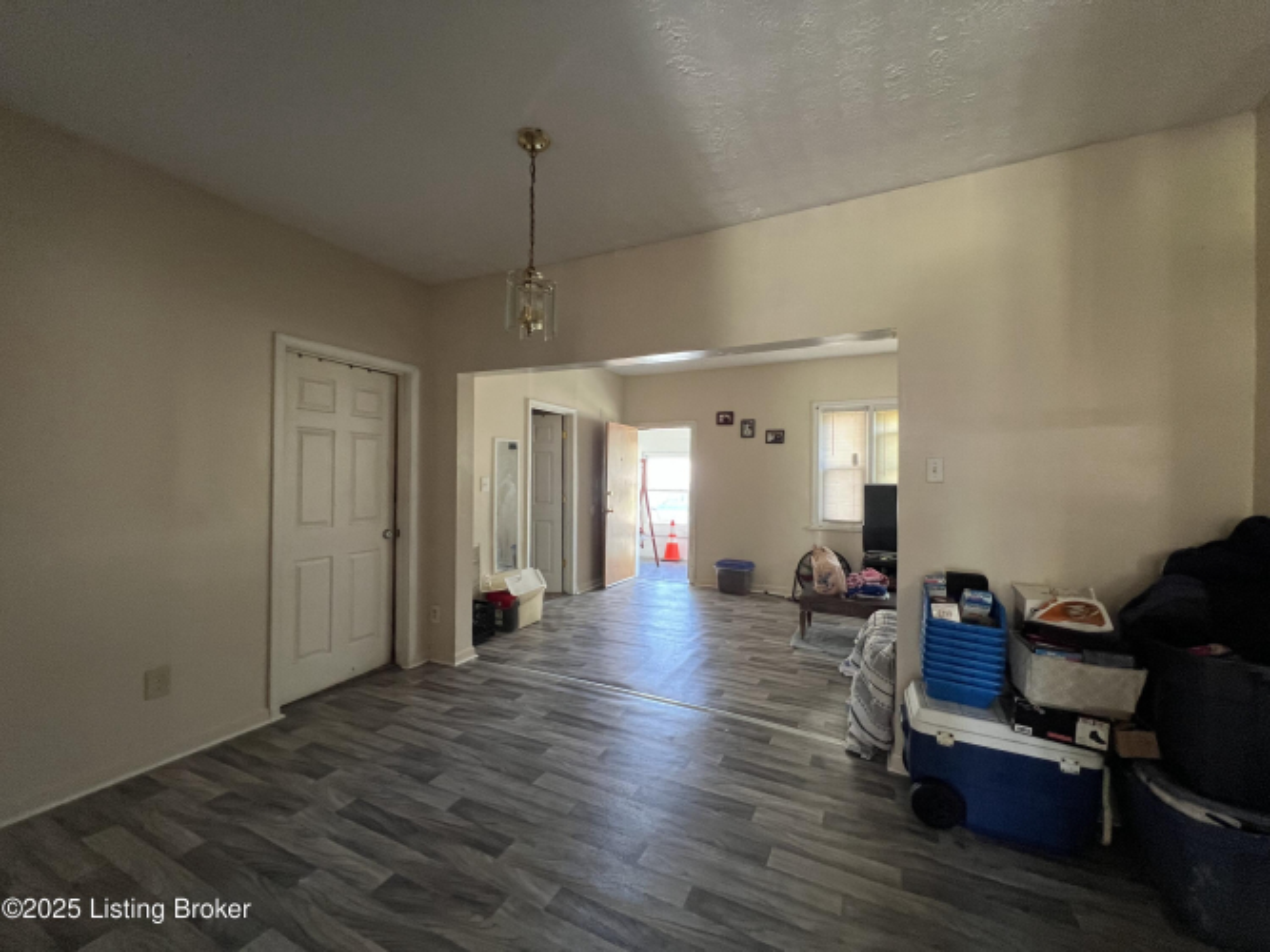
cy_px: 476
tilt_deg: -0.1
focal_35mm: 13
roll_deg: -0.3
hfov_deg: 106.2
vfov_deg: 89.9
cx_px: 635
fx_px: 477
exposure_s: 1/60
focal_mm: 1.57
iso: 250
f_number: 1.8
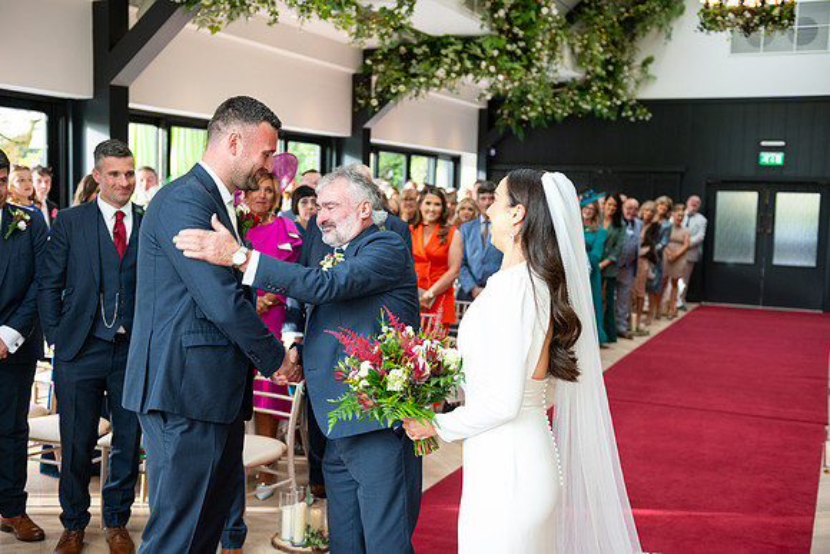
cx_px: 415
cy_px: 277
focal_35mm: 42
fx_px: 969
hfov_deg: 46.4
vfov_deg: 31.9
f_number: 3.5
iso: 640
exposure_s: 1/160
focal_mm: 42
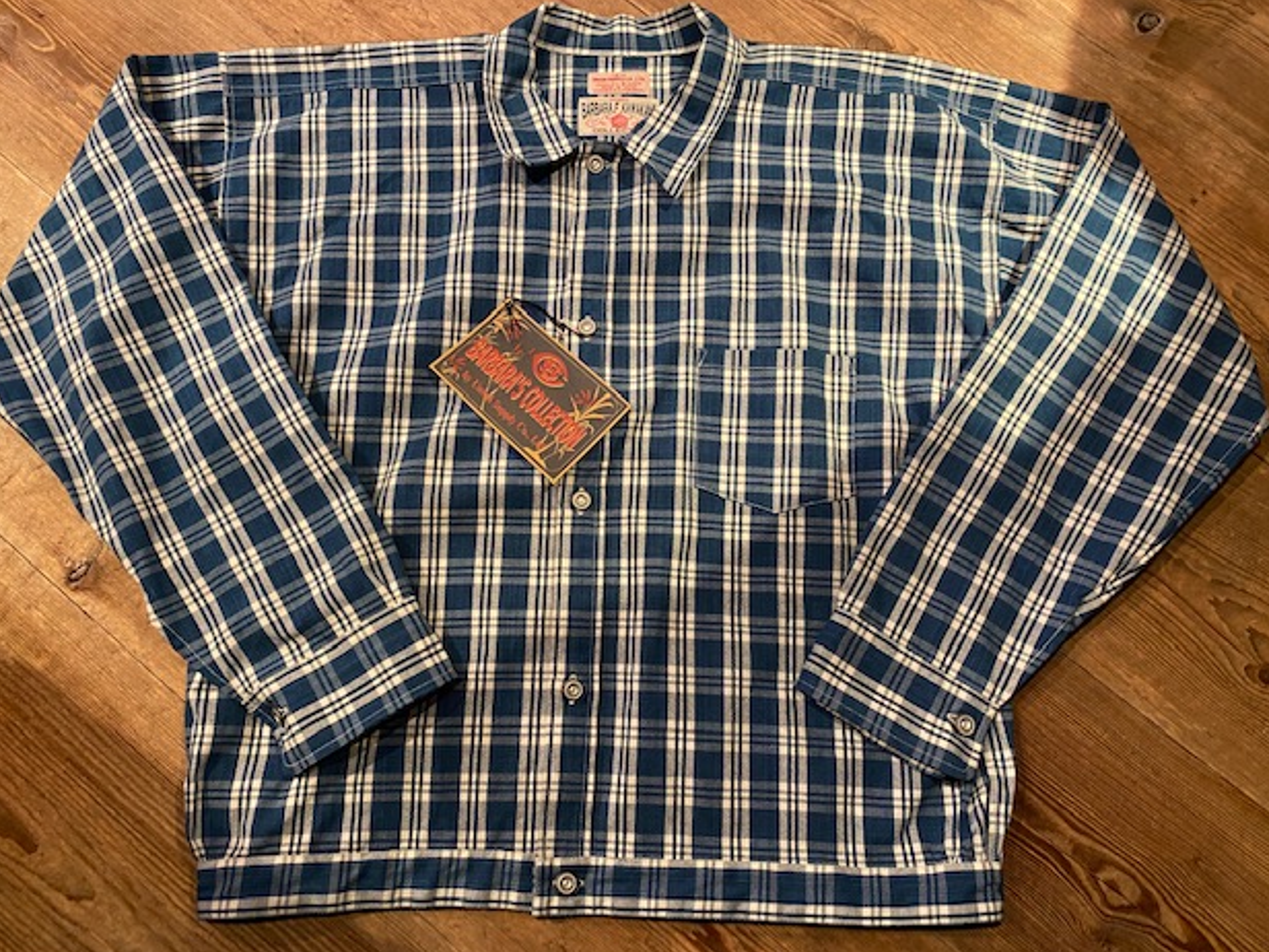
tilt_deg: -78.6
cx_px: 618
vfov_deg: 51.4
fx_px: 990
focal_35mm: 27
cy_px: 480
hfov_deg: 65.3
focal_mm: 4.25
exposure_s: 1/33
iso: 400
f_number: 1.8
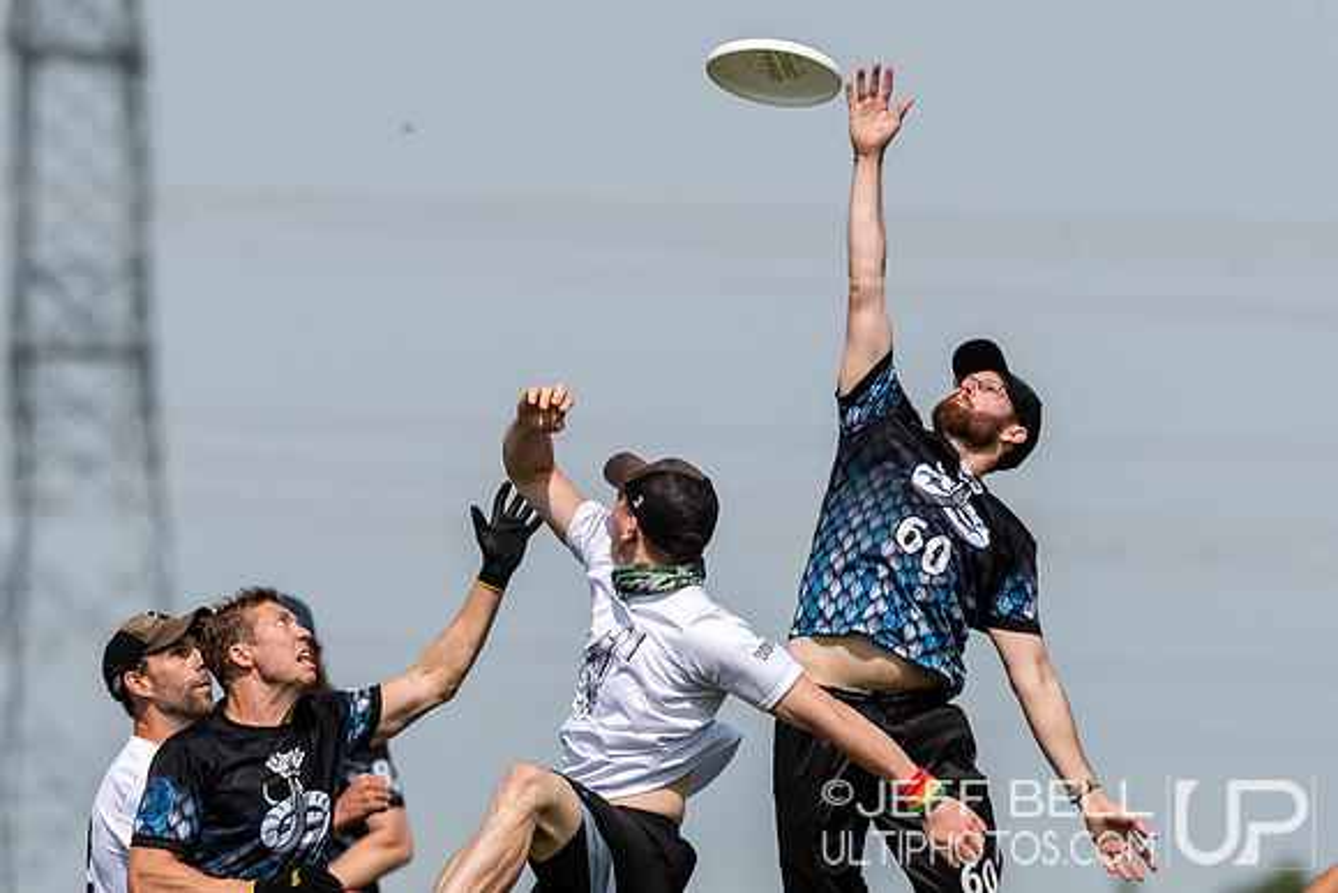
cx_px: 751
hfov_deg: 3.6
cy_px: 546
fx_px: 21321
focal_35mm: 574
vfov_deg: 2.4
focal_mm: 240
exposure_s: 1/2000
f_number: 4
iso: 100
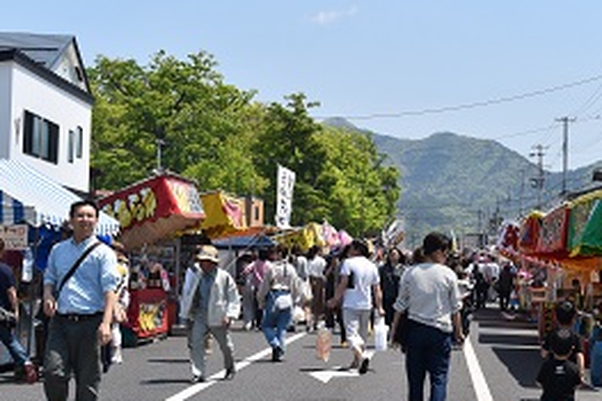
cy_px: 300
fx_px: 1287
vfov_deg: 17.6
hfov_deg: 25.9
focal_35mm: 77
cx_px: 472
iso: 200
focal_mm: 30
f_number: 10
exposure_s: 1/400
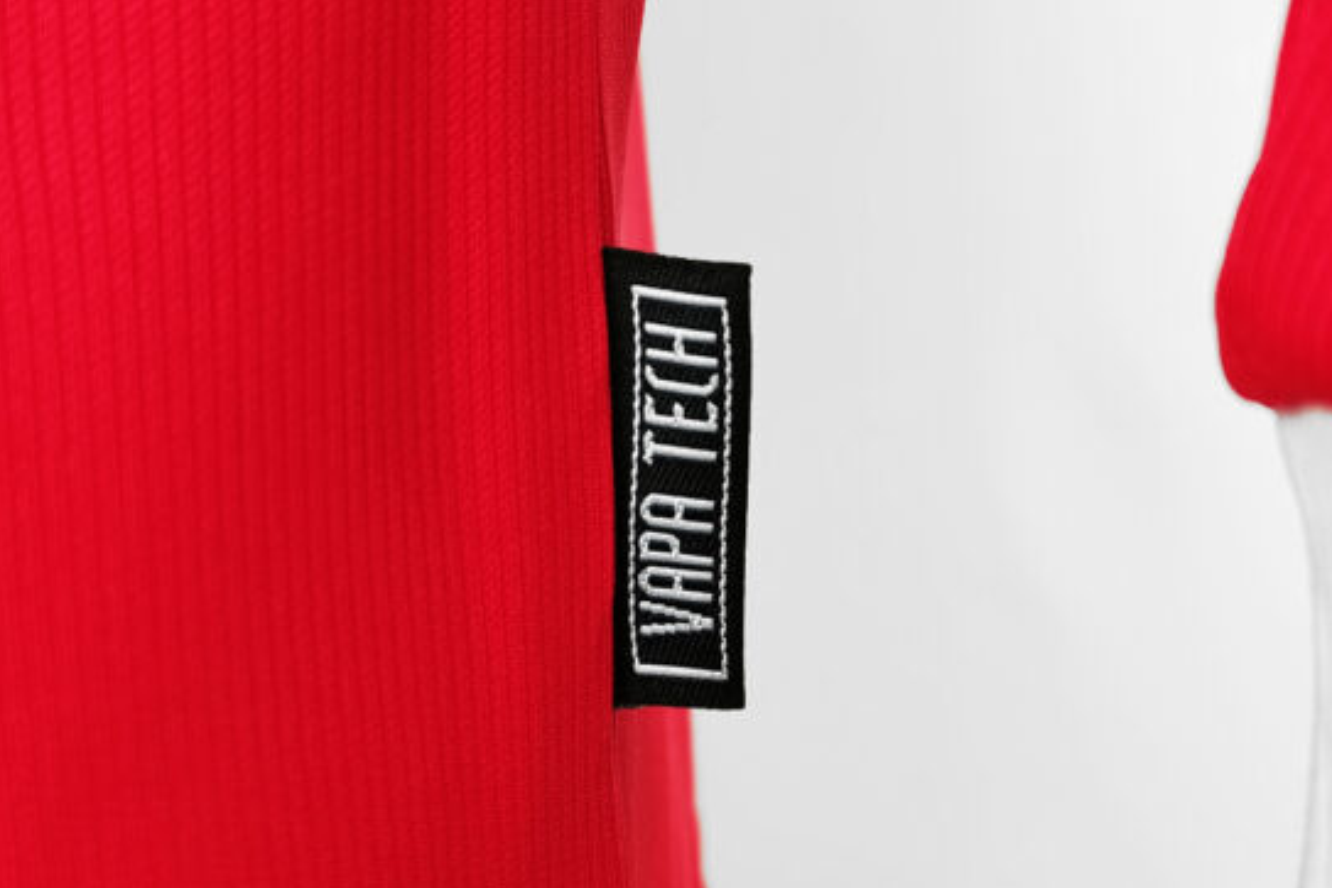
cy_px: 412
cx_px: 692
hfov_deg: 42.7
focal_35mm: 46
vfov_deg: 29.2
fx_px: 1702
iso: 160
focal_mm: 5.58
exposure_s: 1/36
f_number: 1.8
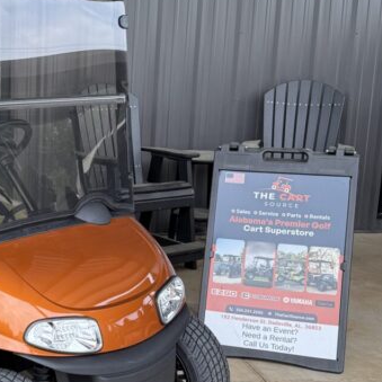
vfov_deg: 26.9
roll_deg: -0.7
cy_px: 219
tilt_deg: -9.5
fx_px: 799
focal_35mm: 64
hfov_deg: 25.6
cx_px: 2
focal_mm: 6.76
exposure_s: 1/822
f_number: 1.78
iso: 80
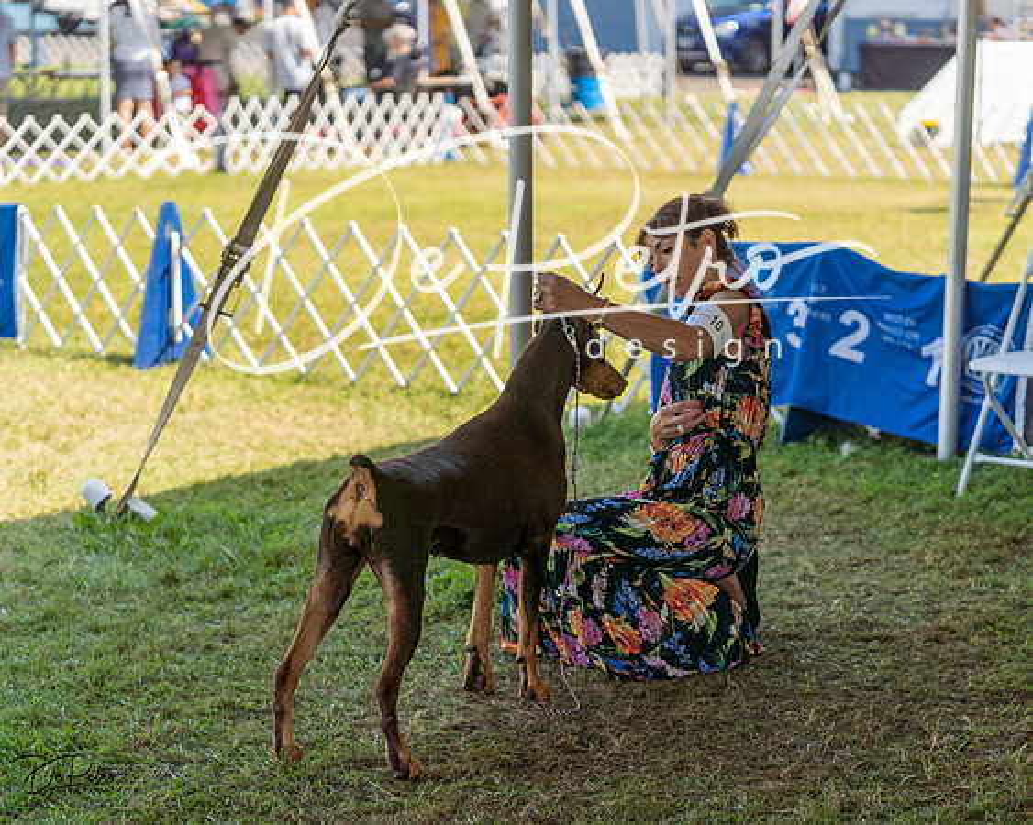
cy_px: 412
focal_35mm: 87
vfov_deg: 17.7
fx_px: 2650
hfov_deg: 22.1
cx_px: 516
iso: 200
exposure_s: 1/3200
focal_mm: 77
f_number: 2.8
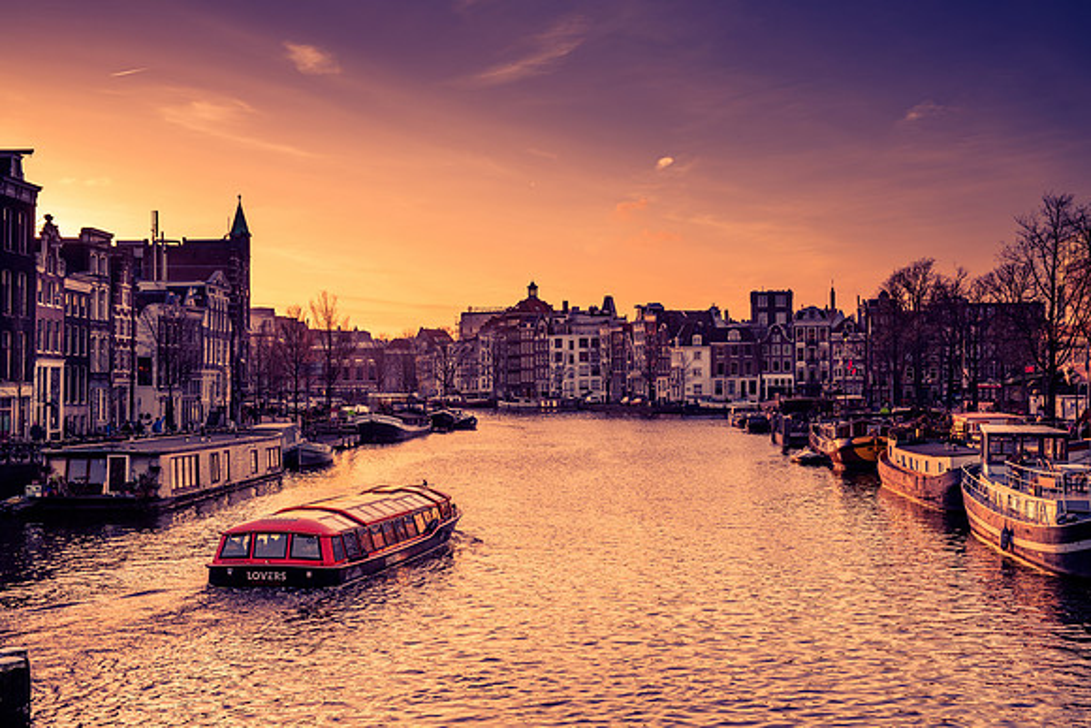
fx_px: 1455
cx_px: 546
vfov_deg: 28.1
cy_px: 364
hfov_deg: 41.1
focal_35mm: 48
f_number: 6.3
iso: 100
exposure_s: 1/500
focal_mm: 48
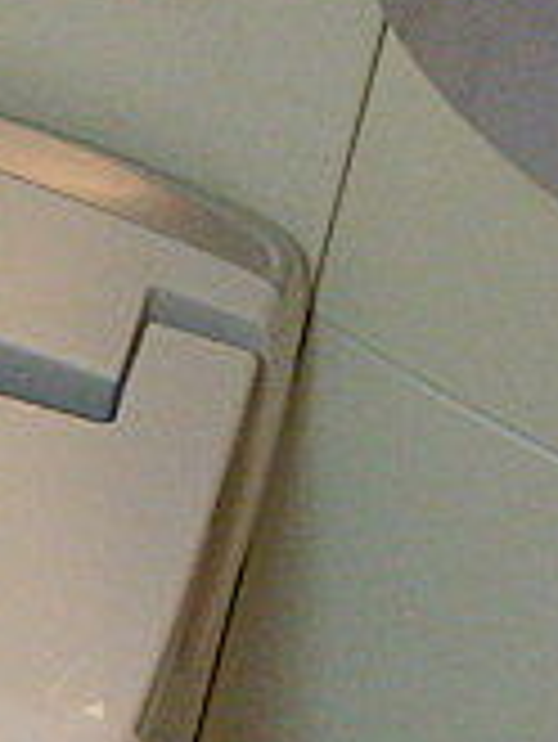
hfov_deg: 8.9
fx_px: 3327
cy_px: 328
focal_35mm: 155
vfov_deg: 12.7
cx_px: -652
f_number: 4.2
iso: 200
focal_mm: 7.2
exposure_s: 1/13
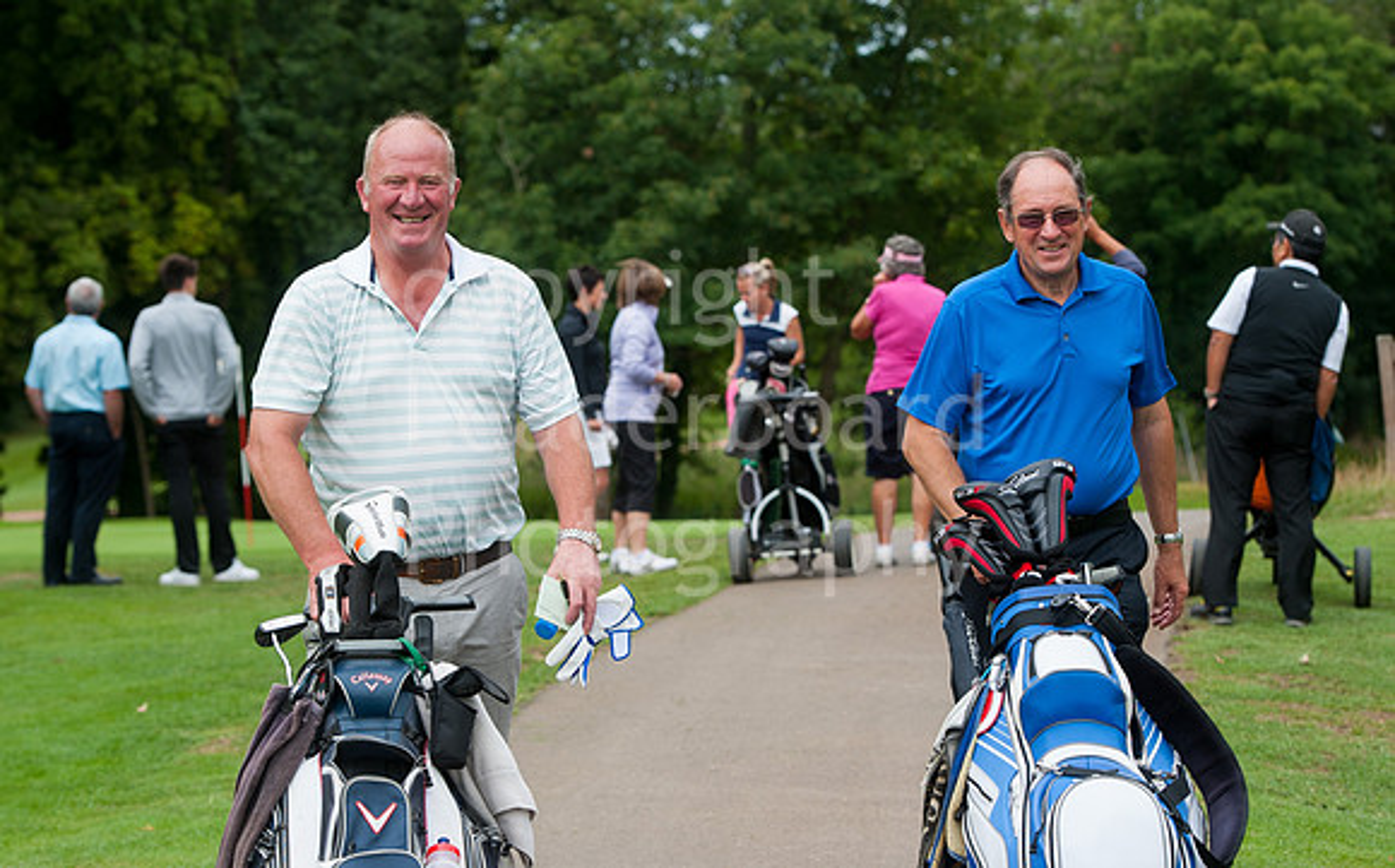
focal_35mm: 121
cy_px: 338
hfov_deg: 17.2
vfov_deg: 10.8
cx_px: 676
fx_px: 4604
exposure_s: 1/1250
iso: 400
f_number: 5.6
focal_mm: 98
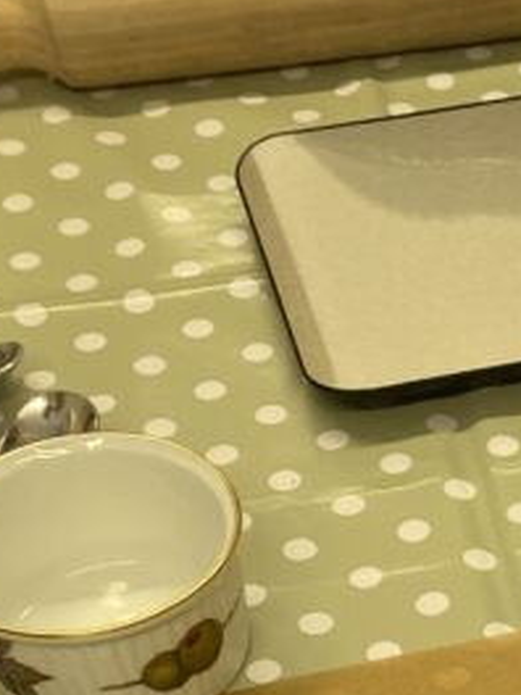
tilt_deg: -57.1
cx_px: 887
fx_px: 2027
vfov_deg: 16.8
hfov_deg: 13.4
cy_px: 1166
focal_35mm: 101
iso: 50
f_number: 1.8
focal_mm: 4.25
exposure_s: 1/122
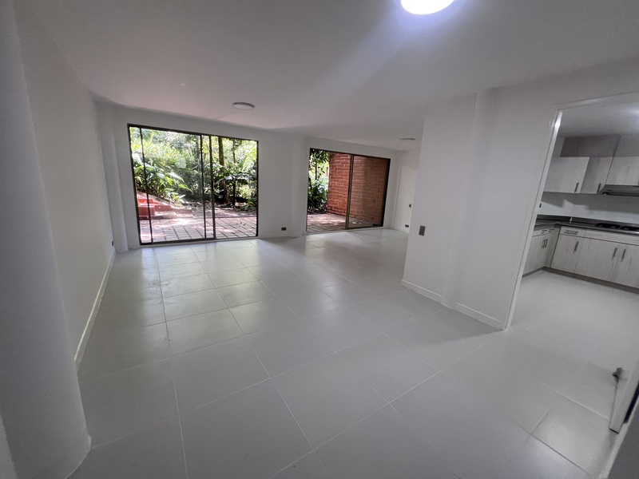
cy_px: 240
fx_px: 240
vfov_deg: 89.9
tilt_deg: -13.5
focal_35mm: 13
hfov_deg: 106.2
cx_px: 320
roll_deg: -2.1
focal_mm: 1.57
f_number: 1.8
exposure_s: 1/99
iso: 160
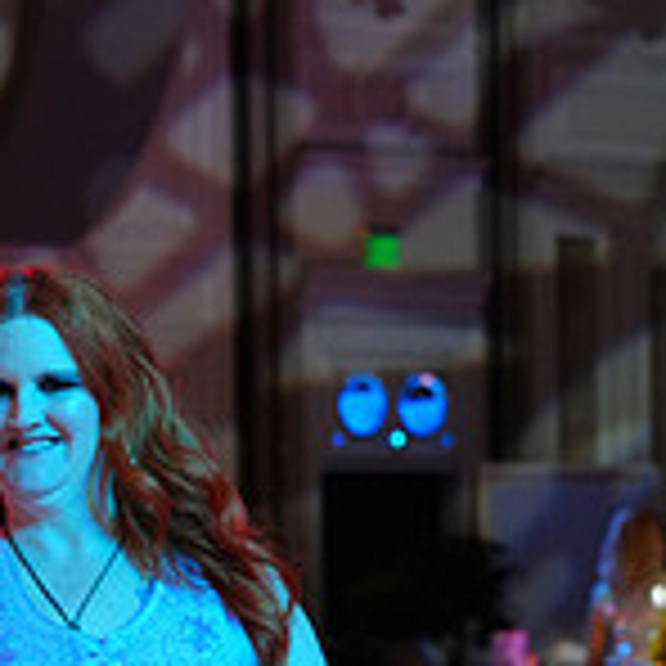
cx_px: -88
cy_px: 891
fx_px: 3635
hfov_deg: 10.3
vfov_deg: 10.2
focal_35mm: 167
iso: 1600
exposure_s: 1/250
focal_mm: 50
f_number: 4
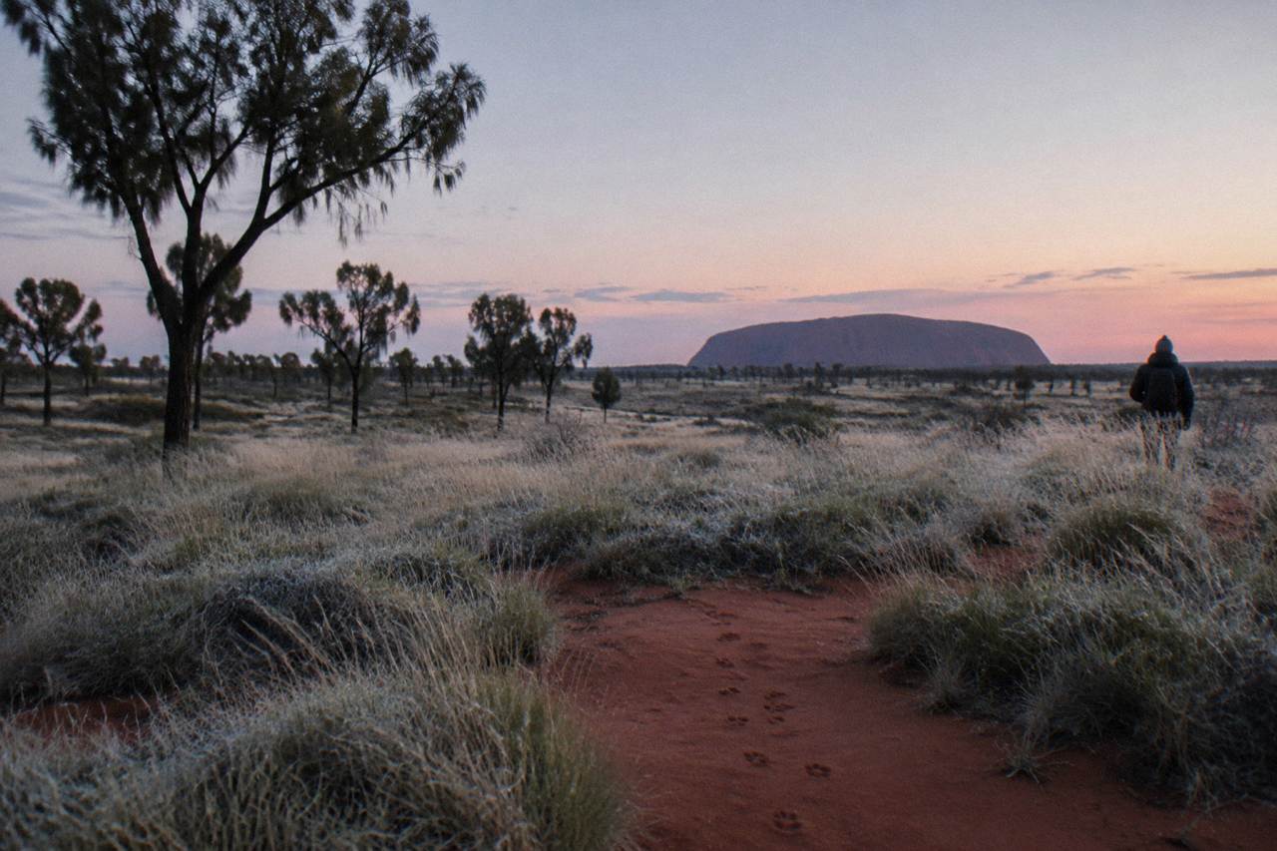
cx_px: 638
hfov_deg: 54.4
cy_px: 426
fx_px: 1241
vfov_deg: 37.8
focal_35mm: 35
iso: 6400
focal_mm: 35
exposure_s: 1/50
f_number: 6.3
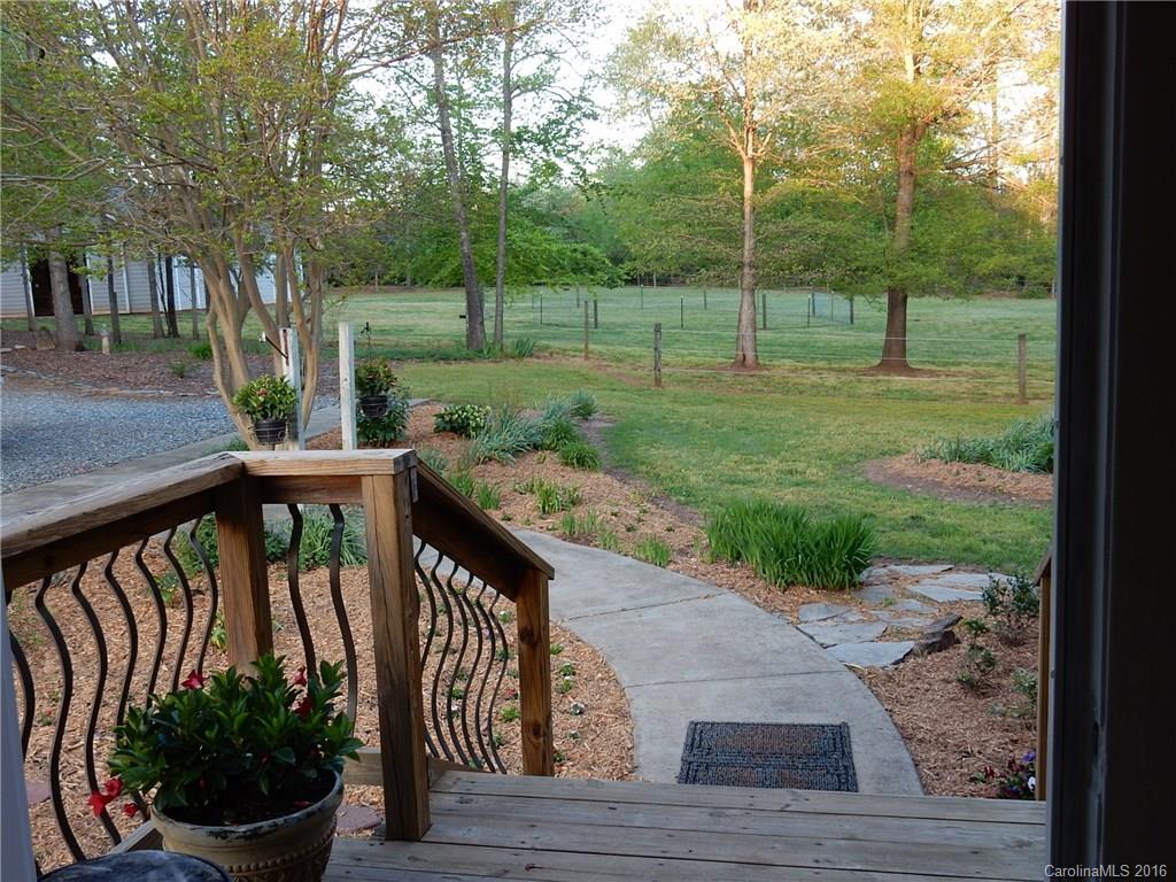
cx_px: 588
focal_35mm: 36
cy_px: 441
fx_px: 1223
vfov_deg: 39.7
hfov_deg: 51.4
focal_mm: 6.4
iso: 125
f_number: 4
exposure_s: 1/30
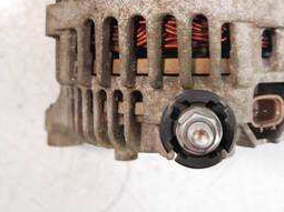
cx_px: 185
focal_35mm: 49
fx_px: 402
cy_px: 13
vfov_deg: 28.3
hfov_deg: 38.6
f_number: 3.5
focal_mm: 13
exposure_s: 1/60
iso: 1250
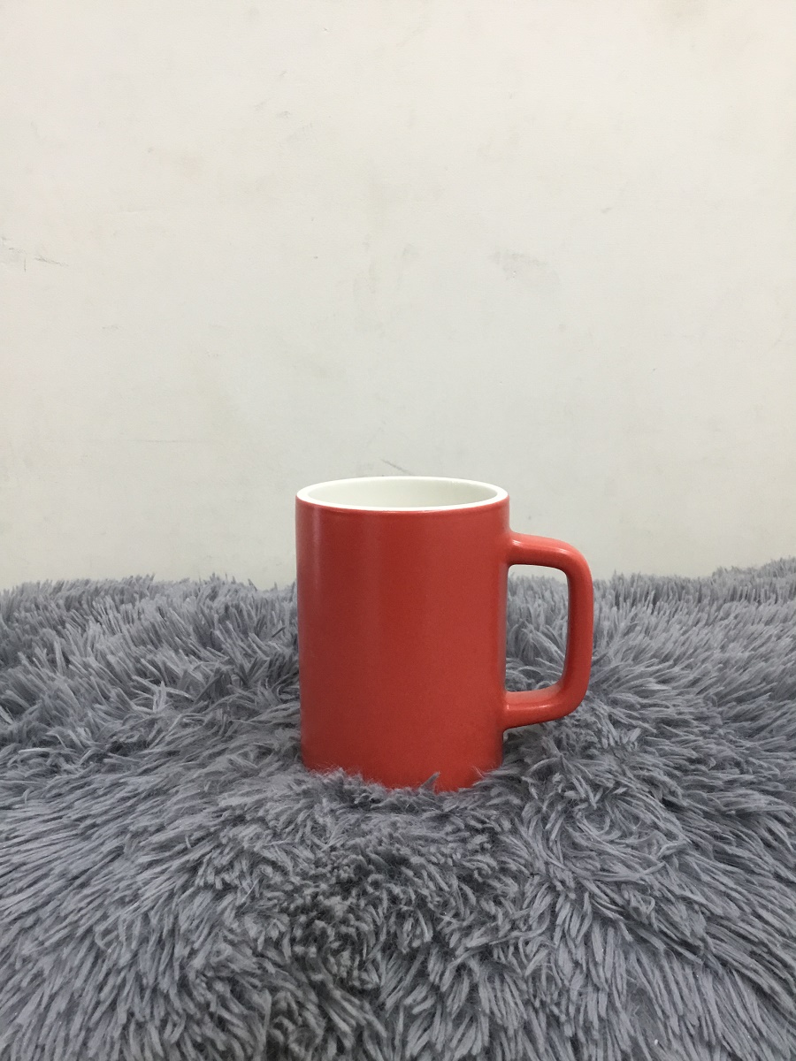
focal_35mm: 31
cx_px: 398
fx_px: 950
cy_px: 530
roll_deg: +0.7
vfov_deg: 58.4
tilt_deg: -10.7
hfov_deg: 45.4
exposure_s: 1/33
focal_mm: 3.3
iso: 100
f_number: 2.4
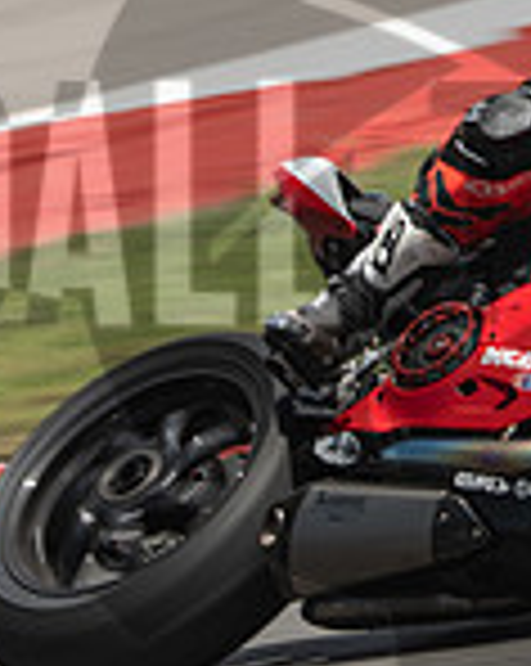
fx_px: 21732
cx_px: 482
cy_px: 209
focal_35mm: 1104
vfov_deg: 1.8
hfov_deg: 1.4
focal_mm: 200
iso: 125
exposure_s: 1/200
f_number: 8
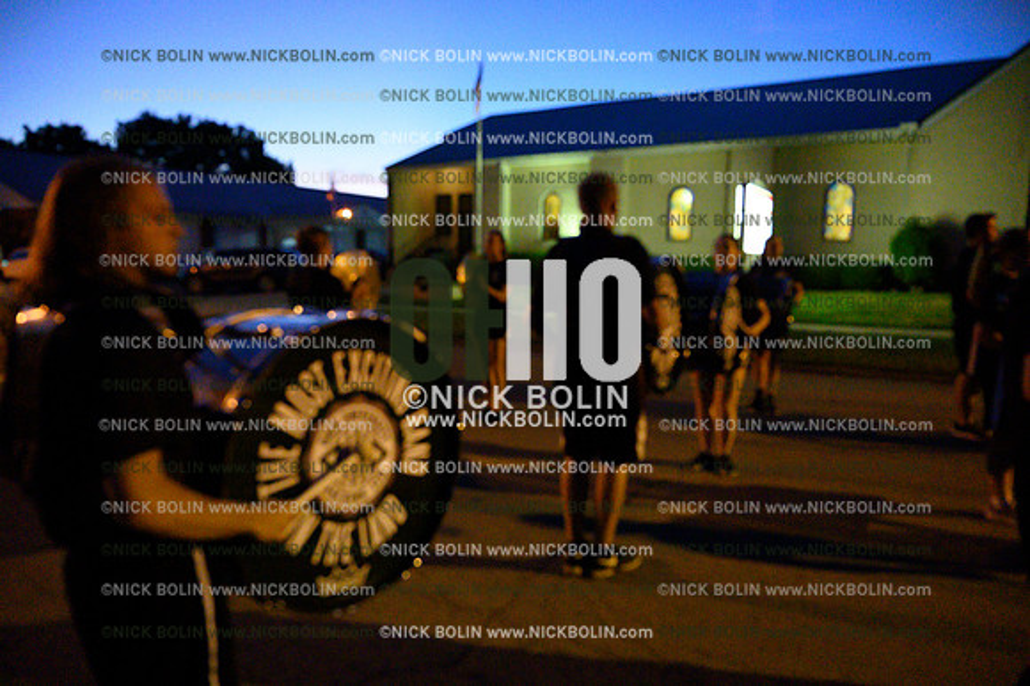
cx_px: 515
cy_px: 343
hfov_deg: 73.8
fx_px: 686
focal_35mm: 24
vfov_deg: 53.1
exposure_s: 1/250
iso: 32000
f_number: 4
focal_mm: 24
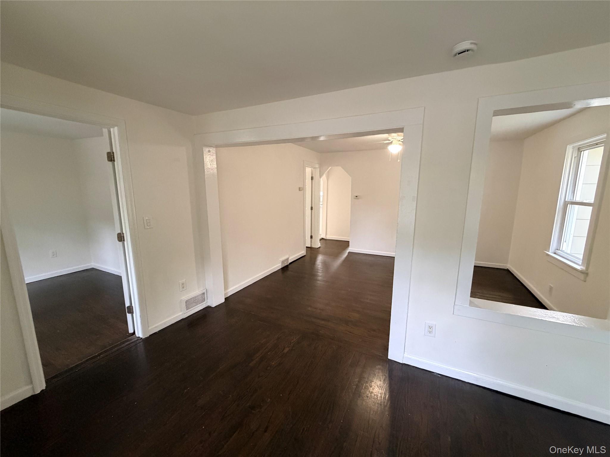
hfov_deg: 102.1
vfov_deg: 85.7
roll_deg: -0.1
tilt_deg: -7.5
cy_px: 228
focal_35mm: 14
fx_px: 247
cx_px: 305
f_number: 2.2
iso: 500
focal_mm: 2.22
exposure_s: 1/60
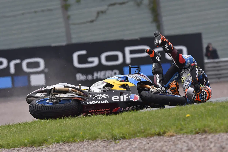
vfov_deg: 2.3
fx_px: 3800
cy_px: 76
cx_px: 114
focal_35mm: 600
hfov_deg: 3.4
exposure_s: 1/2000
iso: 500
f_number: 7.1
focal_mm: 400
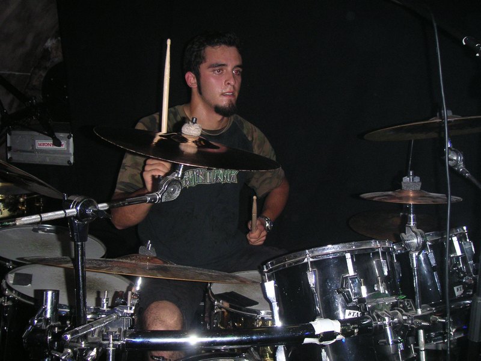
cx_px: 240
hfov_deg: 49.0
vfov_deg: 37.7
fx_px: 528
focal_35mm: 38
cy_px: 180
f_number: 2.8
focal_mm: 6
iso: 160
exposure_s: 1/45
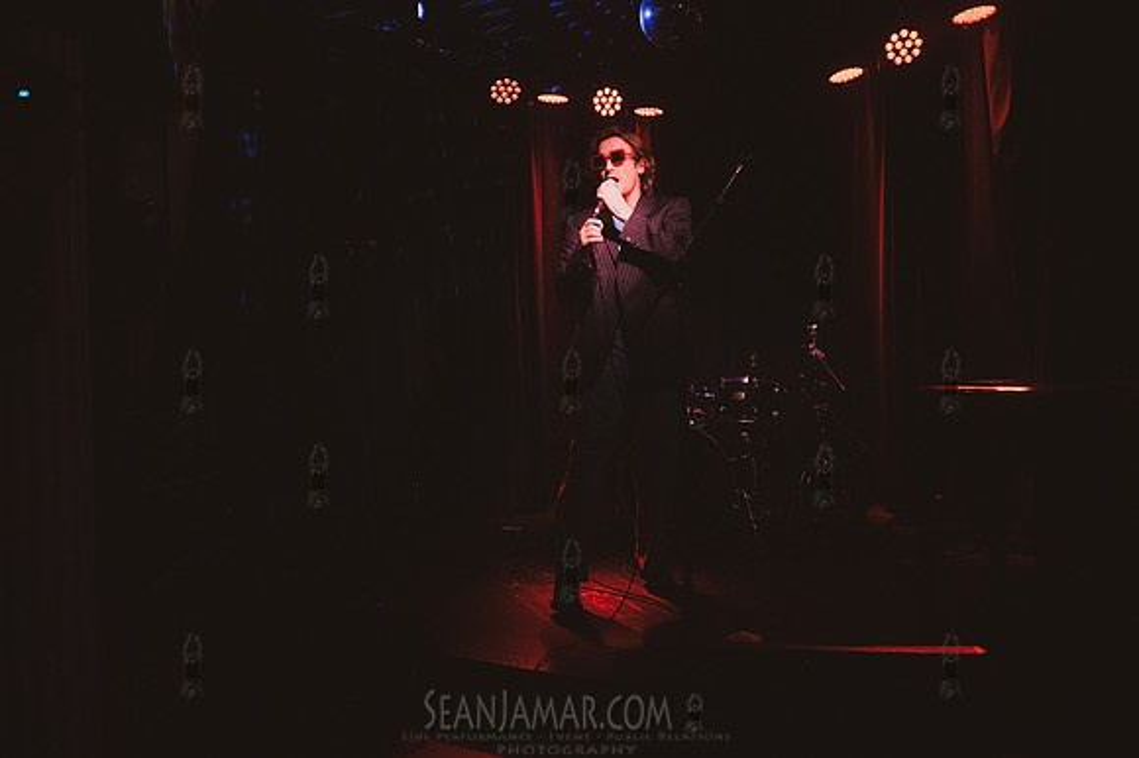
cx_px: 570
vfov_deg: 53.1
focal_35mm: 24
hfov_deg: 73.8
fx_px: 759
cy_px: 379
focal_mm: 24
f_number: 4
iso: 10000
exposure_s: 1/400
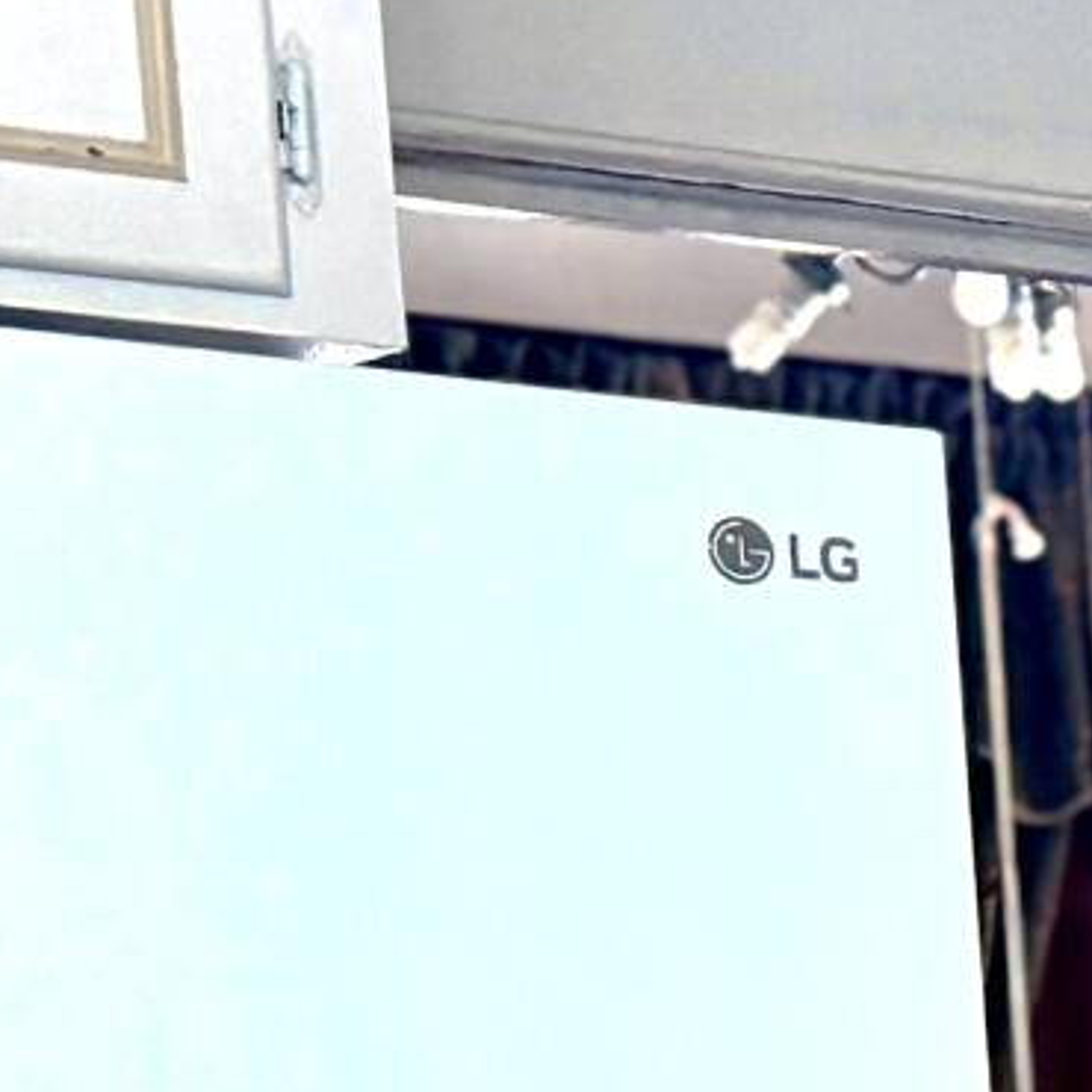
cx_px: 3875
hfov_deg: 7.9
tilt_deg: -3.8
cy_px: 2057
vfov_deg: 9.6
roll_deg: +1.0
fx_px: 6139
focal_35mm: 172
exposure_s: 1/120
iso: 125
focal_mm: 6.76
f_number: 1.78
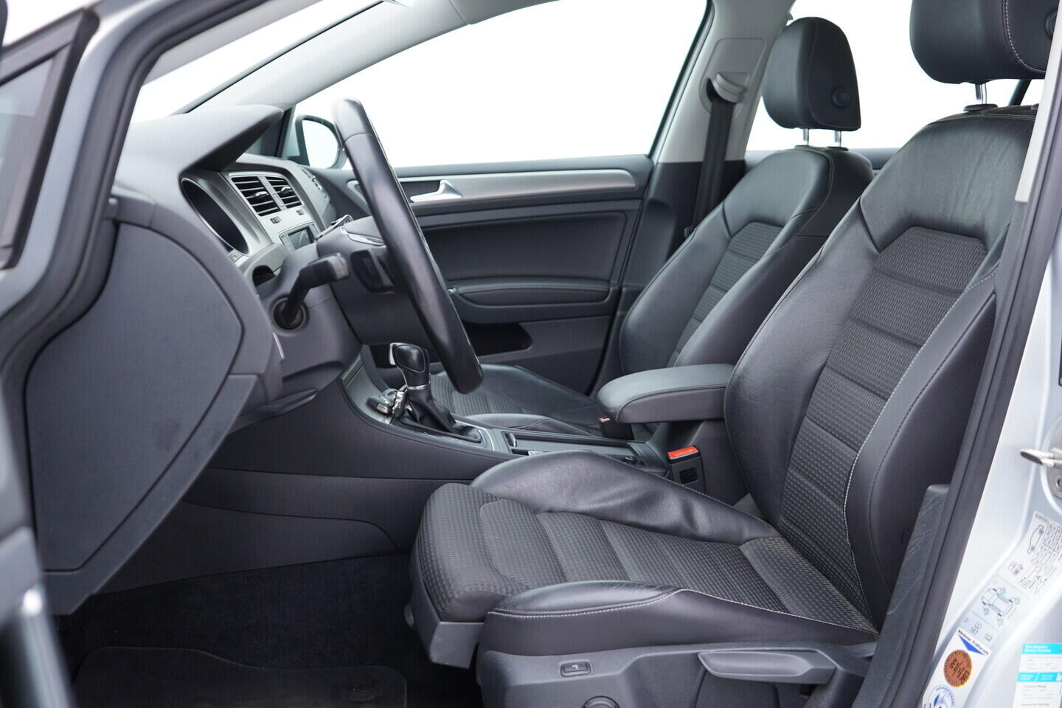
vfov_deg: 36.9
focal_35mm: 36
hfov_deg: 53.1
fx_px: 1062
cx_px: 531
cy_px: 354
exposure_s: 1/40
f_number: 2.8
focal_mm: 24
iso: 200
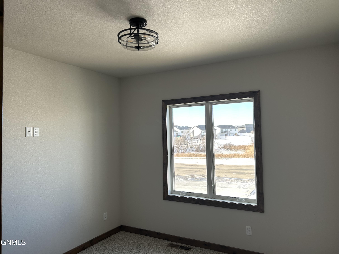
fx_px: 255
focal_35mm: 26
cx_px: 170
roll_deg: +1.3
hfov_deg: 67.3
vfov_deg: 53.1
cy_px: 127
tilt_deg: +1.8
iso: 50
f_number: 1.5
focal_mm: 5.7
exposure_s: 1/164
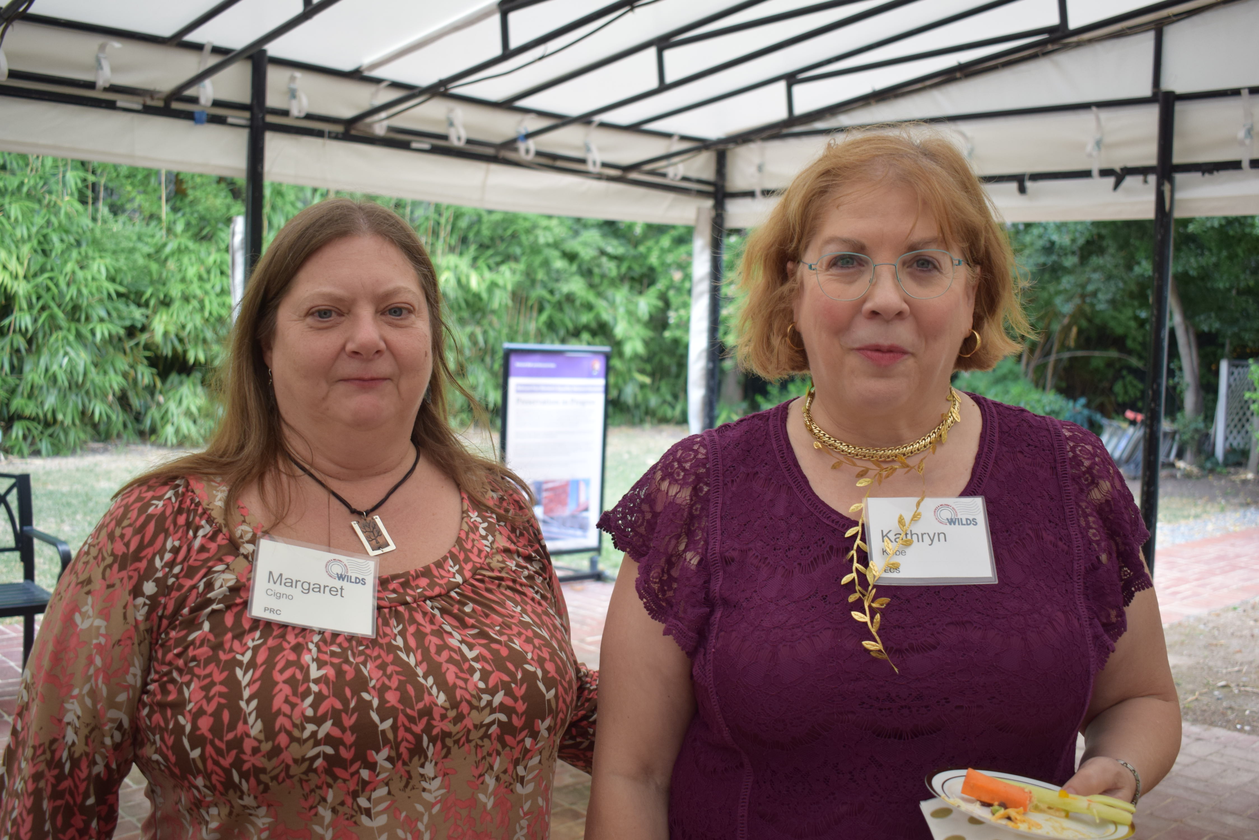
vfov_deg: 35.5
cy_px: 420
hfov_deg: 51.3
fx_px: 1312
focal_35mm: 38
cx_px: 630
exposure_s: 1/60
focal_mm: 25
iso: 450
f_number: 4
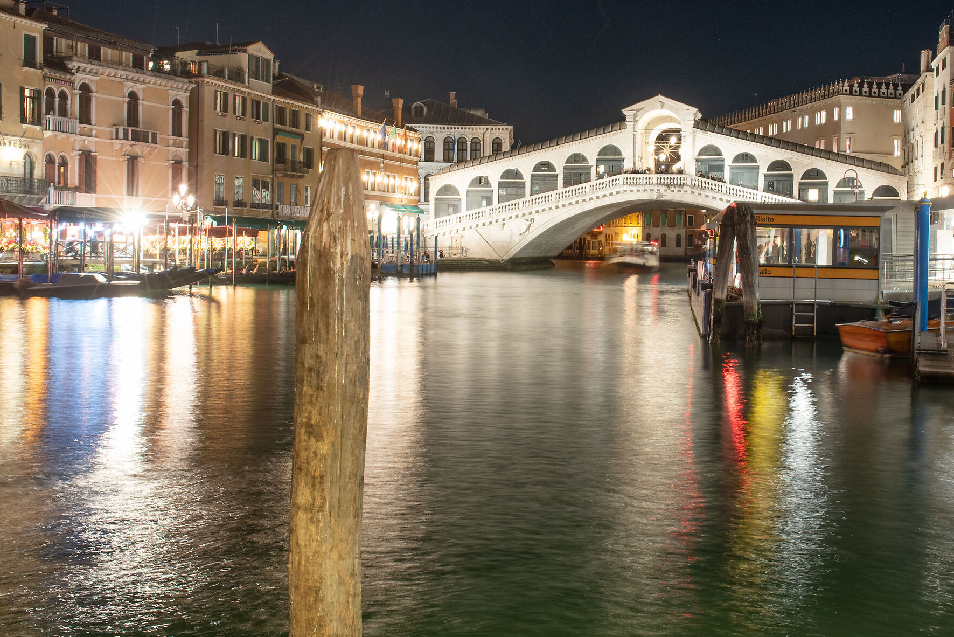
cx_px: 601
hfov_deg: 46.0
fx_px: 1113
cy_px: 268
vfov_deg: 31.9
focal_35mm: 42
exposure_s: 10
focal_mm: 31
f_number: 11
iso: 320
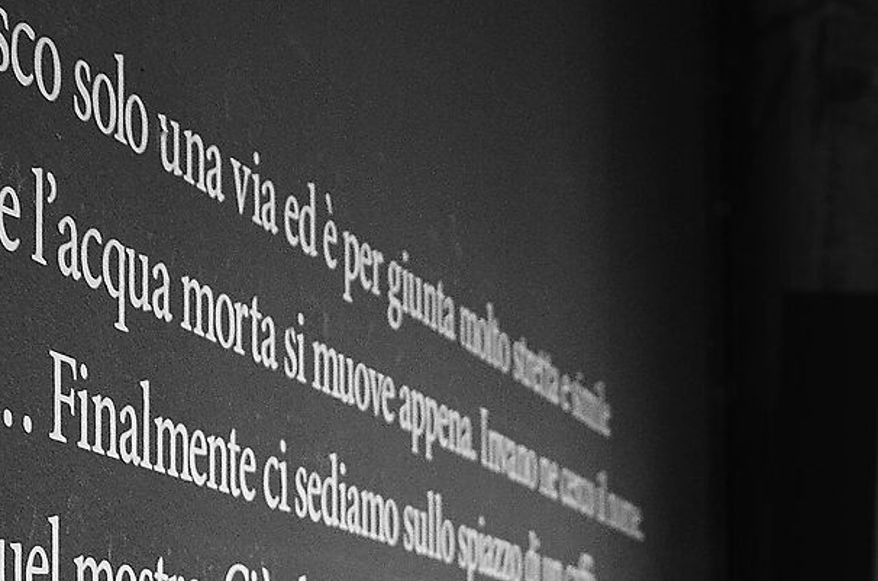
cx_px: 461
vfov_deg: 12.5
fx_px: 2603
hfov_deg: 19.1
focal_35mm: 107
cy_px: 643
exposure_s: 1/13
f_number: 3.5
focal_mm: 18
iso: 1250
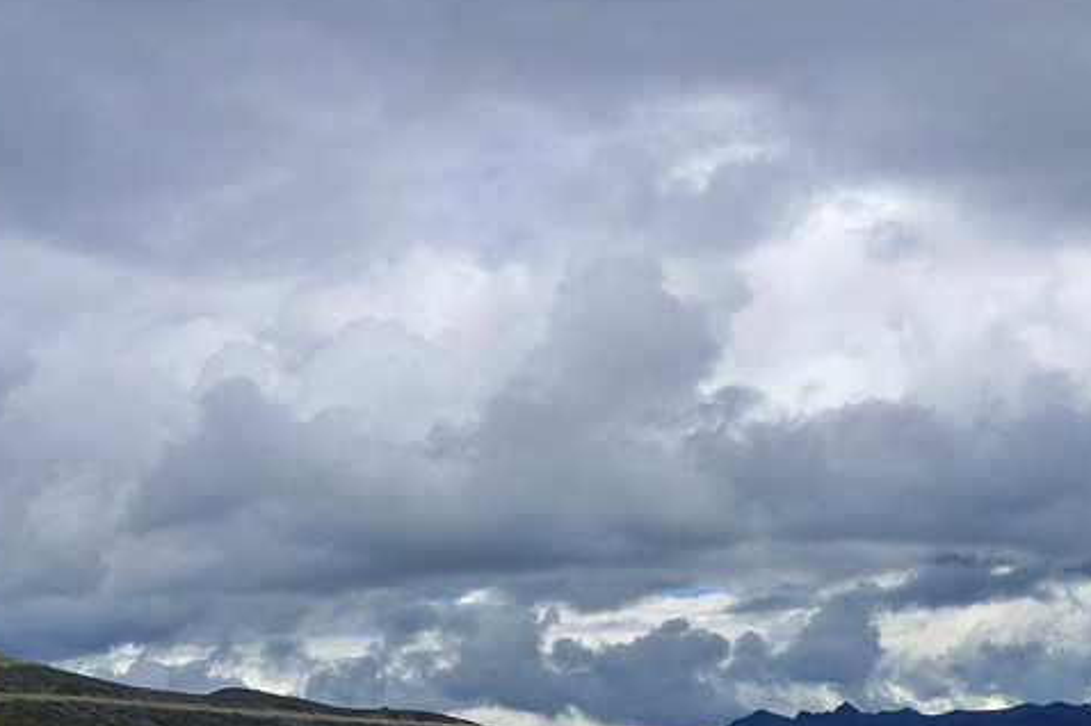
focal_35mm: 72
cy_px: 446
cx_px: 771
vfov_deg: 18.9
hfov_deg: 27.8
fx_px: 2180
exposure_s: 1/1000
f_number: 4.5
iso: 125
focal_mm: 9.2
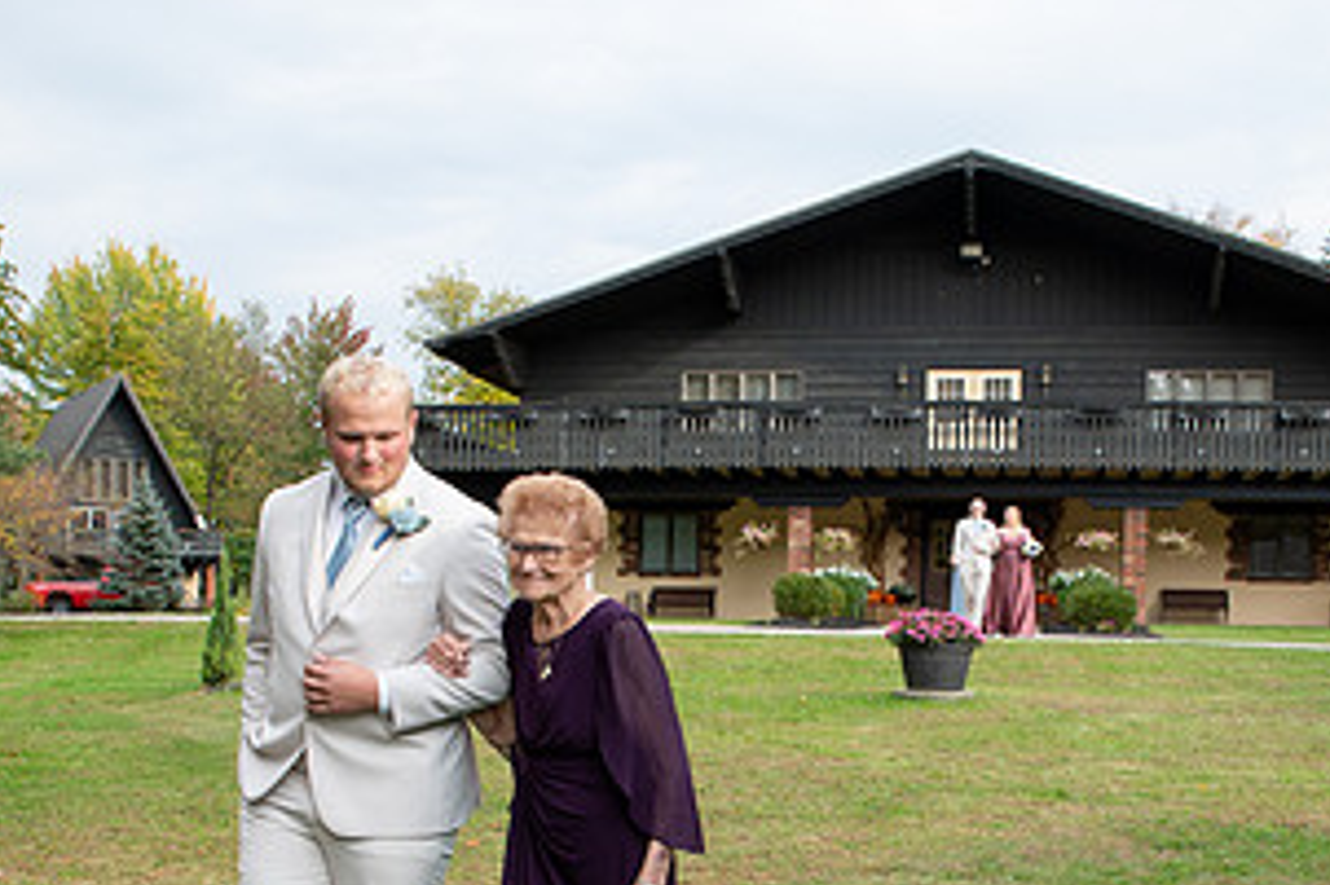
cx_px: 814
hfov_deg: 39.4
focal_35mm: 50
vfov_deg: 26.3
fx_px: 1846
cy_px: 749
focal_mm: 24
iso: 400
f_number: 8
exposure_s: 1/200
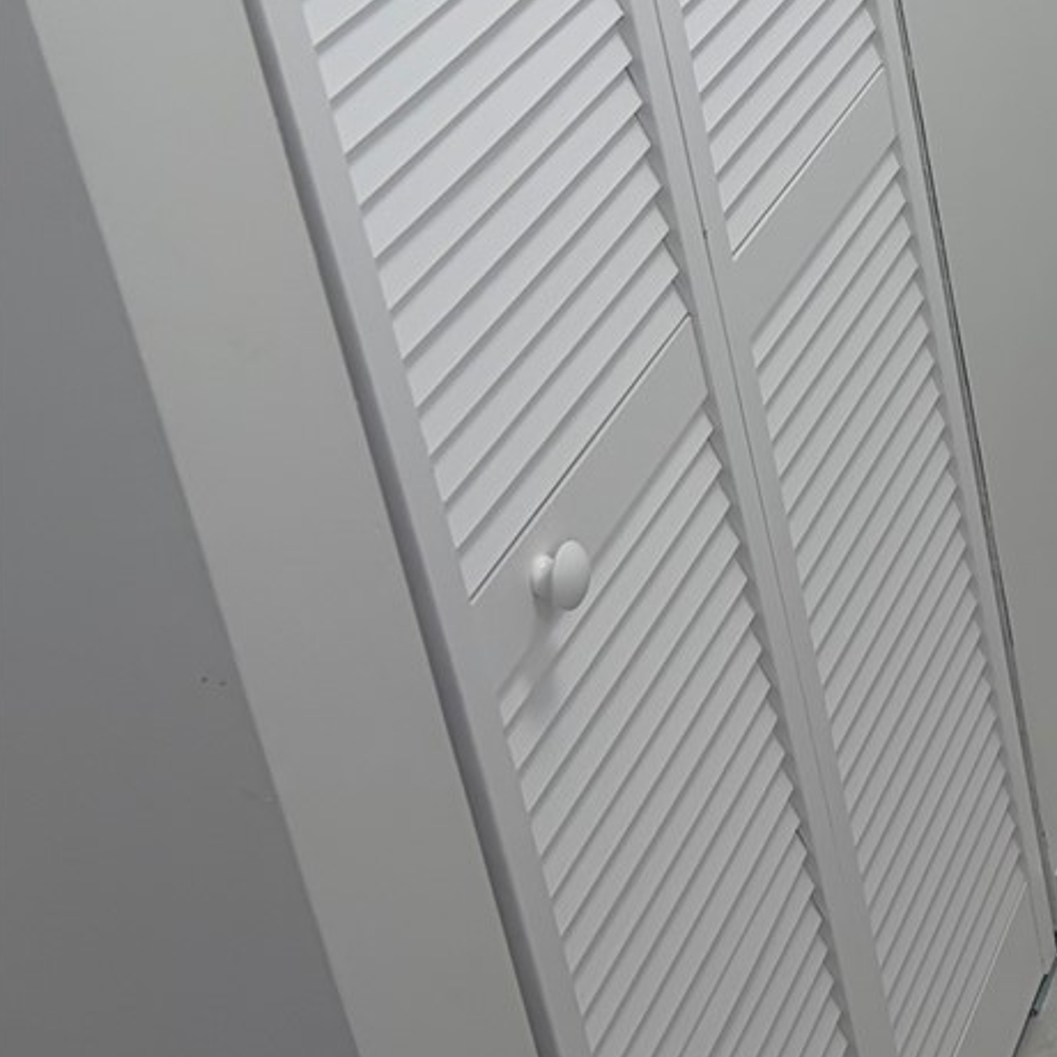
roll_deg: +0.8
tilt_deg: -26.2
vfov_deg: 21.3
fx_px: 2764
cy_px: 147
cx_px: 1827
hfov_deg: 17.9
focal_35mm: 80
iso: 40
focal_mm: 5.96
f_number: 1.6
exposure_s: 1/120
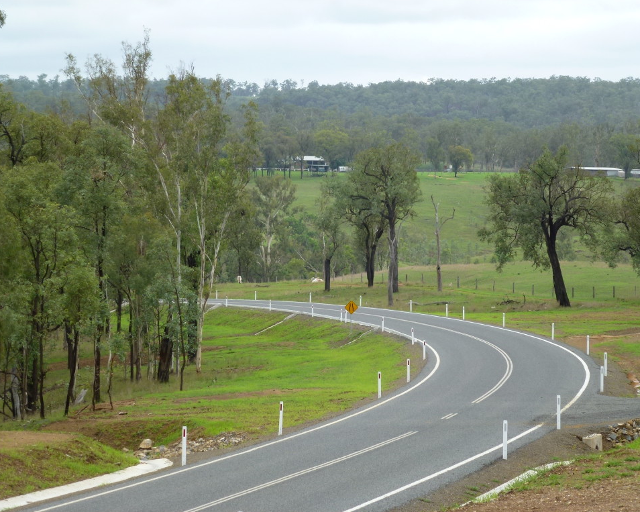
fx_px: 3333
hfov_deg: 11.0
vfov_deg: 8.8
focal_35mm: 176
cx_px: 325
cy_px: 256
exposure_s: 1/125
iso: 100
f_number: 5.4
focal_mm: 30.1
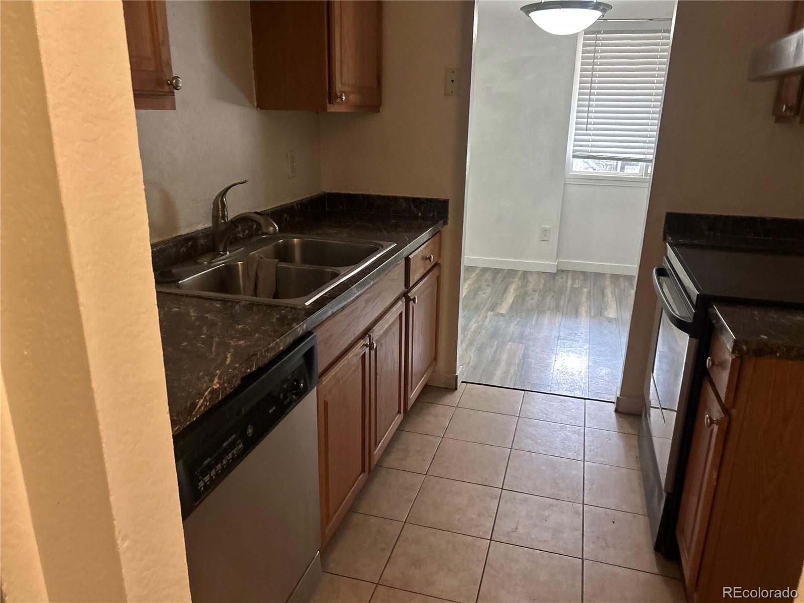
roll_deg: -1.3
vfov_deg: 53.1
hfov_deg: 67.3
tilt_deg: -18.4
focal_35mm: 26
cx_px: 402
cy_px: 302
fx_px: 604
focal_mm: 5.7
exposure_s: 1/60
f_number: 1.5
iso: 250
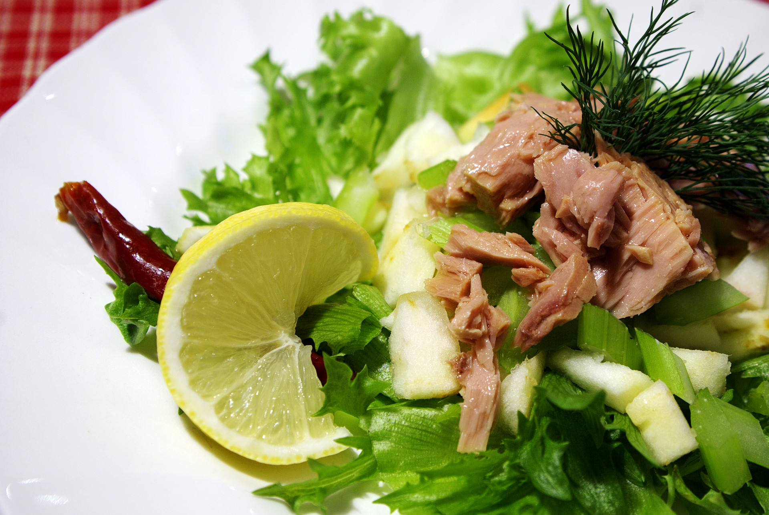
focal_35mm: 54
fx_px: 1155
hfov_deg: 36.8
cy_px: 258
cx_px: 384
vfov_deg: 25.1
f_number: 5.6
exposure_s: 1/20
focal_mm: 36
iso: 100
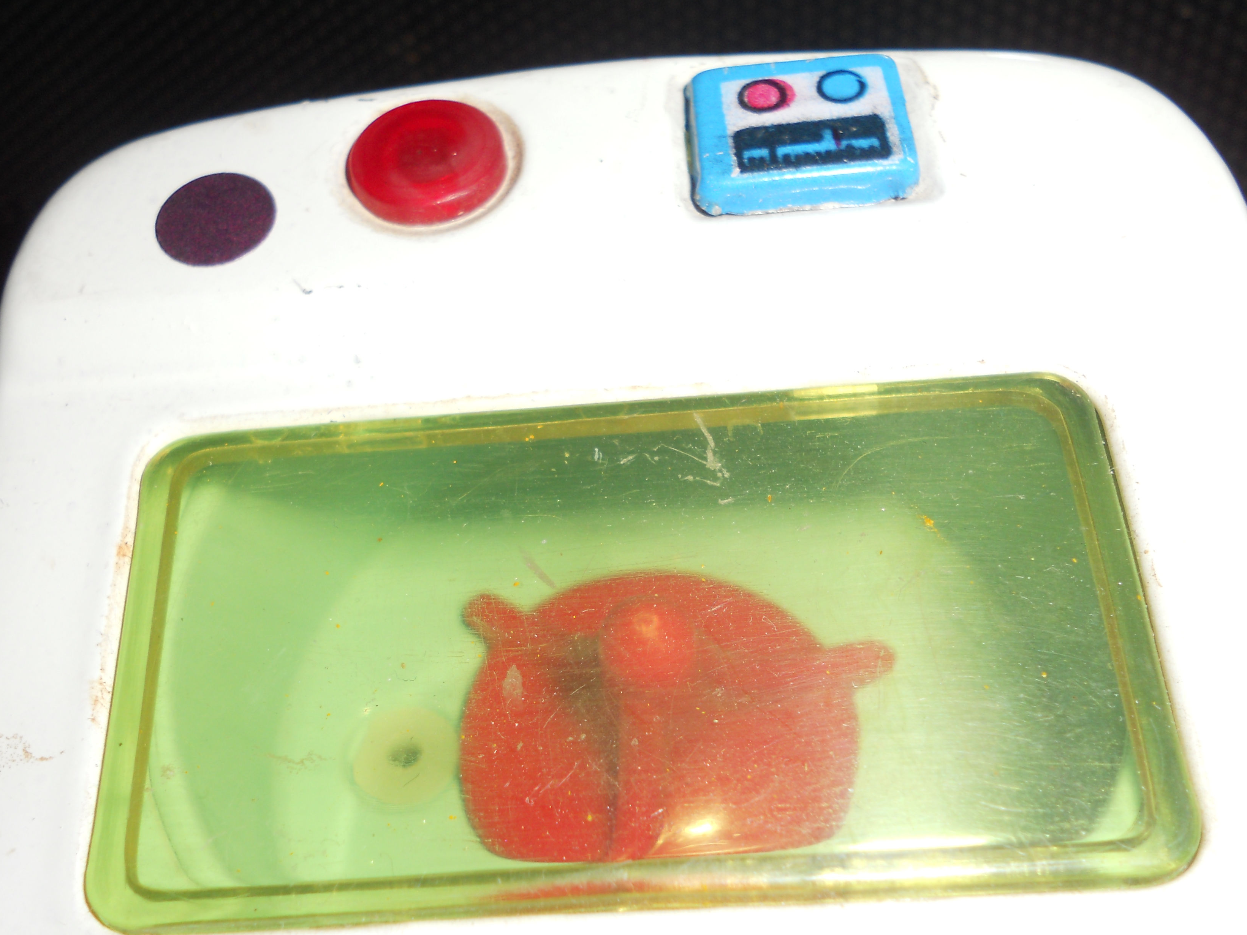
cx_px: 579
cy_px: 541
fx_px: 1405
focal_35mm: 39
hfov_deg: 47.8
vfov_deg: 36.7
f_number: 8.8
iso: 80
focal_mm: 5.8
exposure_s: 1/25
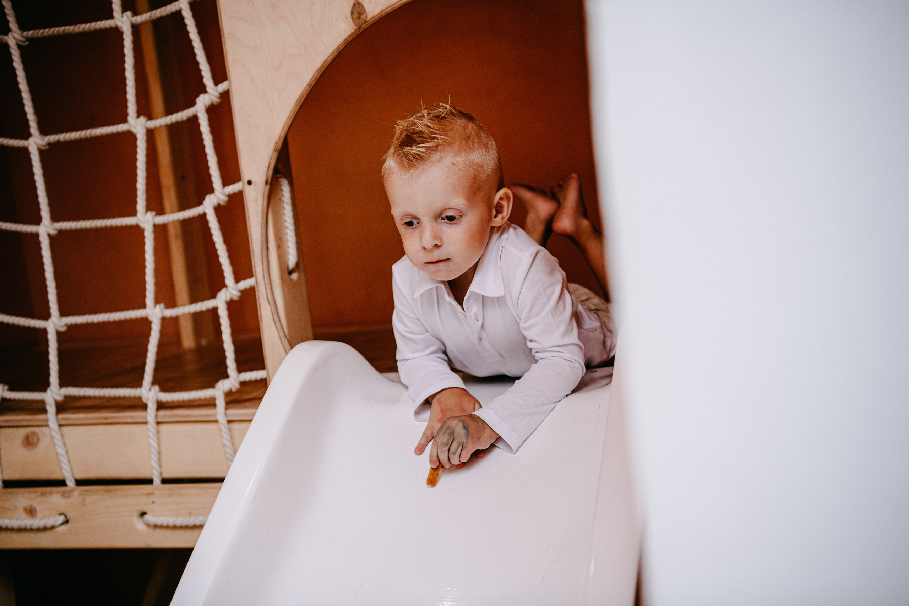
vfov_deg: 28.1
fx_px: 1212
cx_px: 454
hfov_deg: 41.1
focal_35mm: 48
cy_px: 303
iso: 125
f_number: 3.2
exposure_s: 1/160
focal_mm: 48
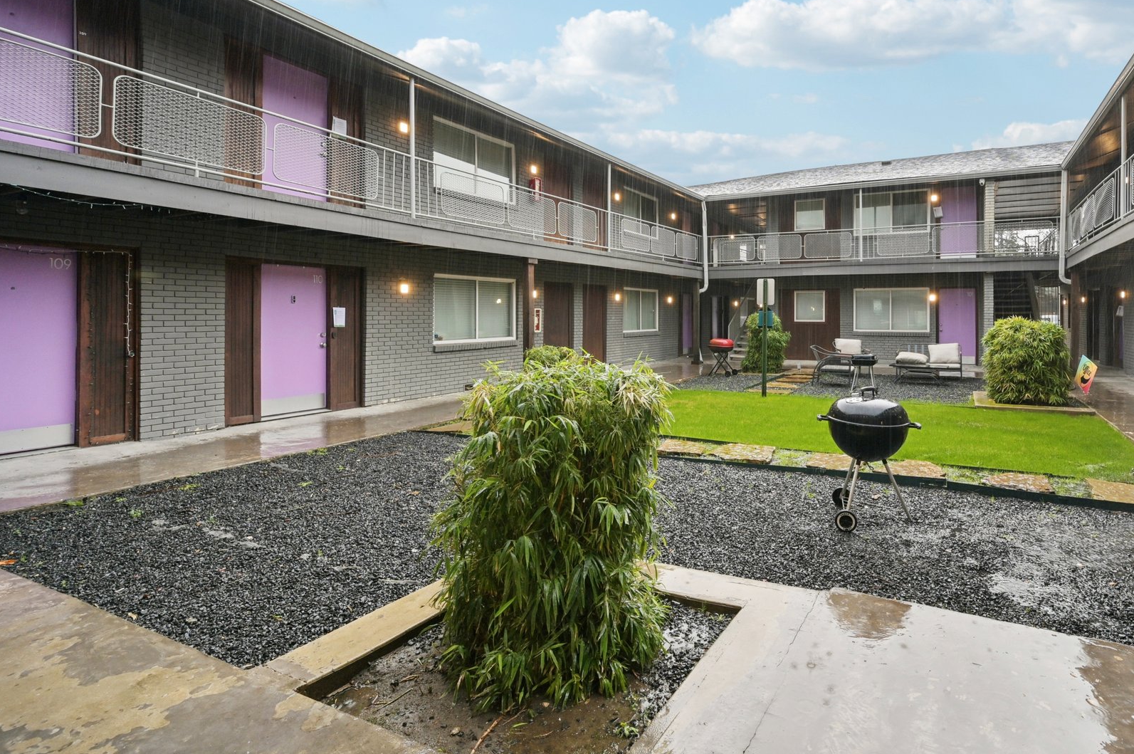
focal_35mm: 18
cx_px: 703
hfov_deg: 88.4
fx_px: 566
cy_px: 305
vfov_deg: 66.7
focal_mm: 14
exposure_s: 1/20
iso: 250
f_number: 9
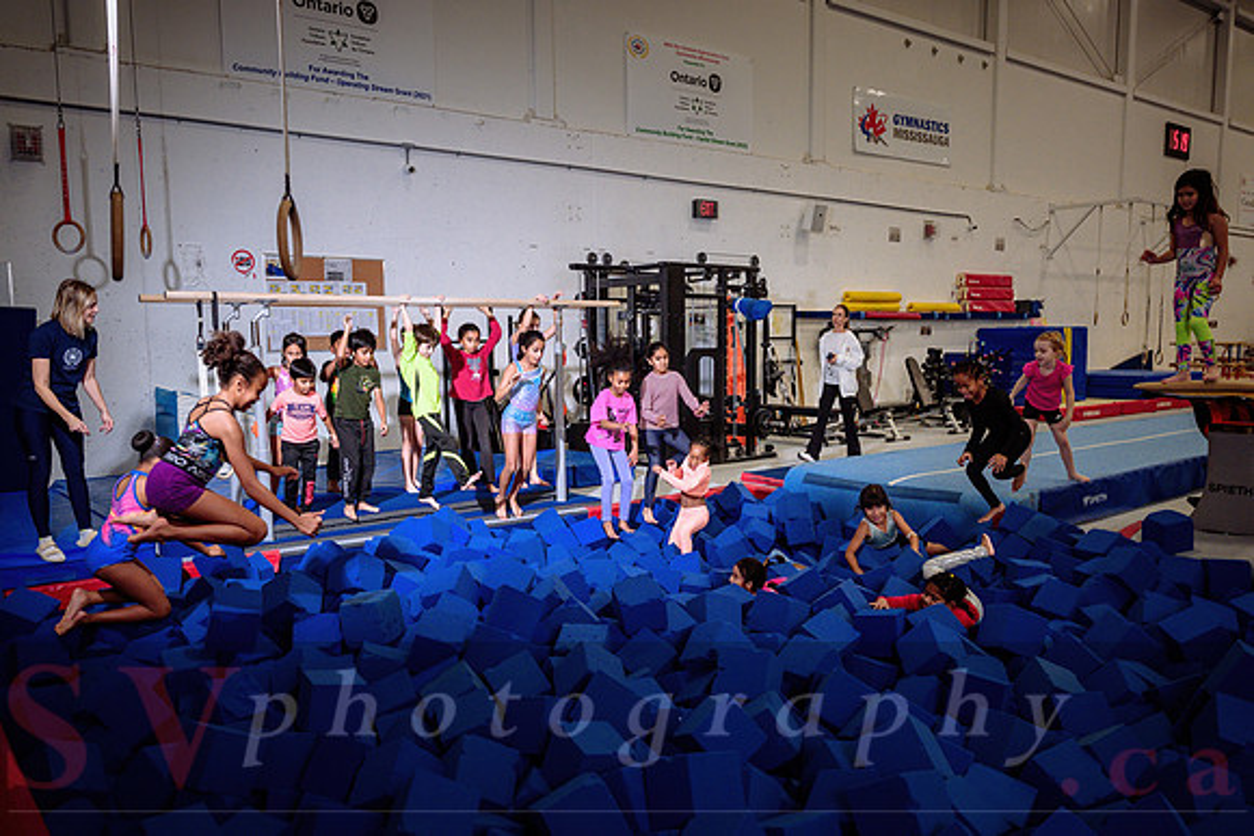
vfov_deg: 44.8
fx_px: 1013
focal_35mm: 29
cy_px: 459
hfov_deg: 63.5
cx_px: 627
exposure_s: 1/640
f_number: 3.5
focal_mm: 26.5
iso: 1600
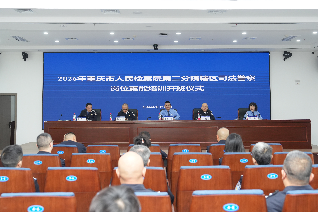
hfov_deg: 53.1
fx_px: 318
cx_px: 159
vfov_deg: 36.9
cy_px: 106
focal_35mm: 36
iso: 1600
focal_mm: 36
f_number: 3.5
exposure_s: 1/160
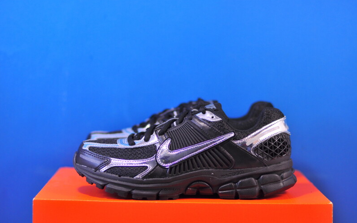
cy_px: 106
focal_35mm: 77
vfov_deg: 16.9
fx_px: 749
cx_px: 179
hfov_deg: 26.8
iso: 250
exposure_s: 1/320
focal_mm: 50
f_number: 2
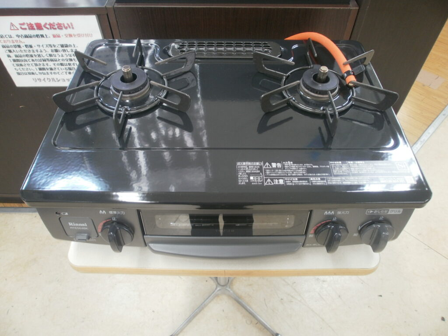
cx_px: 224
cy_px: 168
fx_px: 336
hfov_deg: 67.3
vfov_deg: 53.1
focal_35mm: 26
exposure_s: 1/10
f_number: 2.6
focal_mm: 4.65
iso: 125
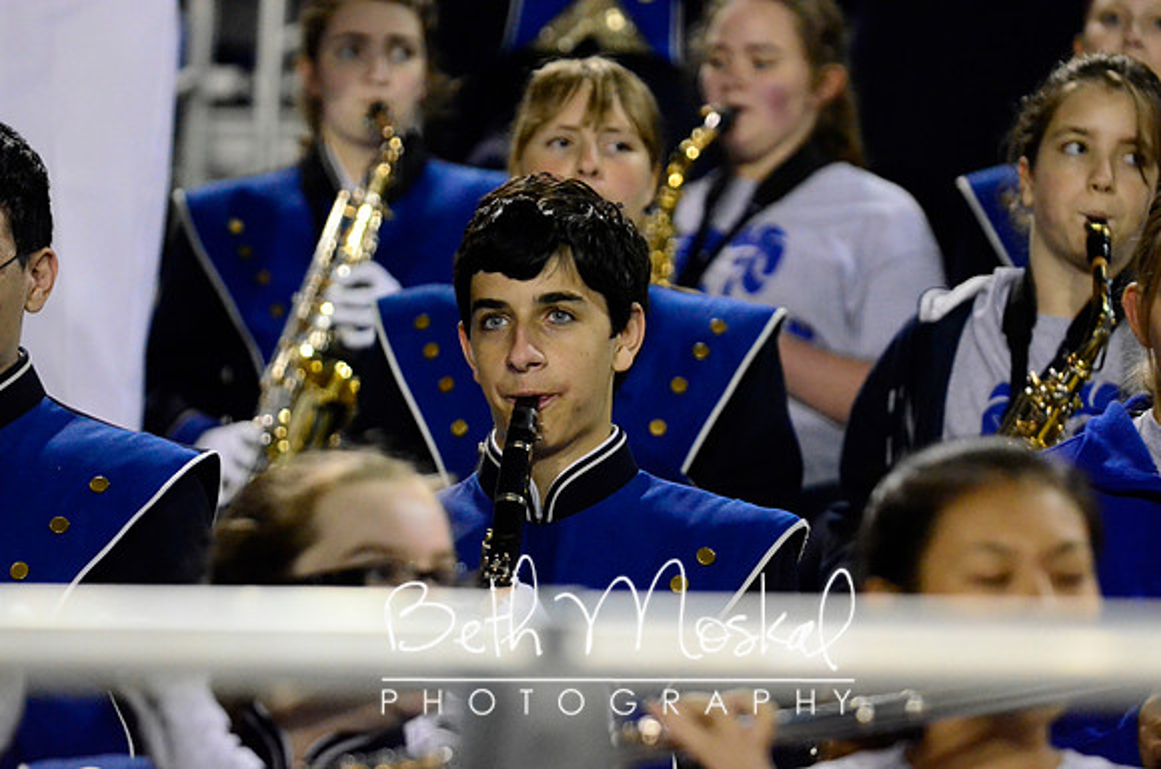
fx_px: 6999
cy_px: 384
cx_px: 580
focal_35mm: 218
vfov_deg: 6.3
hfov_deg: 9.5
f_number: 2.8
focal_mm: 145
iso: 6400
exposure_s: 1/200
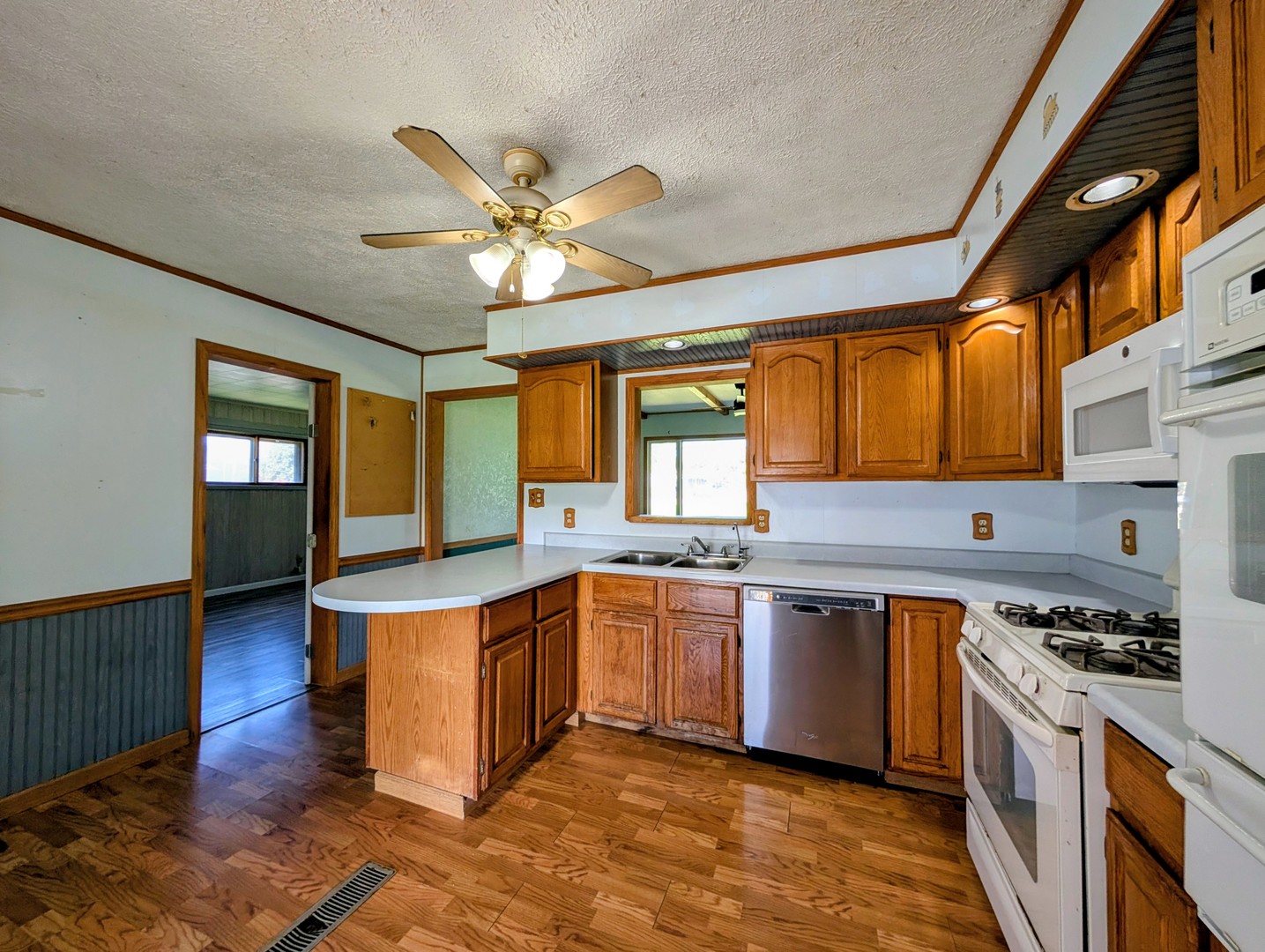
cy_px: 476
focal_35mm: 12
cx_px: 632
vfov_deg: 94.6
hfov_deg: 110.5
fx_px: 439
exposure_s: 1/121
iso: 53
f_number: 1.7
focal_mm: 2.02
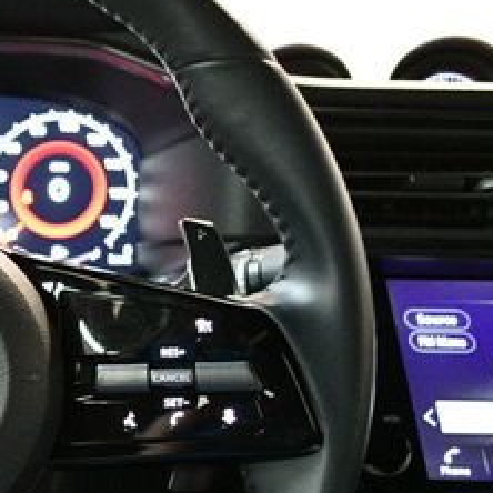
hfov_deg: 23.5
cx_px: -124
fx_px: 1063
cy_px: 340
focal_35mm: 66
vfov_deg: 25.9
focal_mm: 18
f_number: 3.5
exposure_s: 1/60
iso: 8000
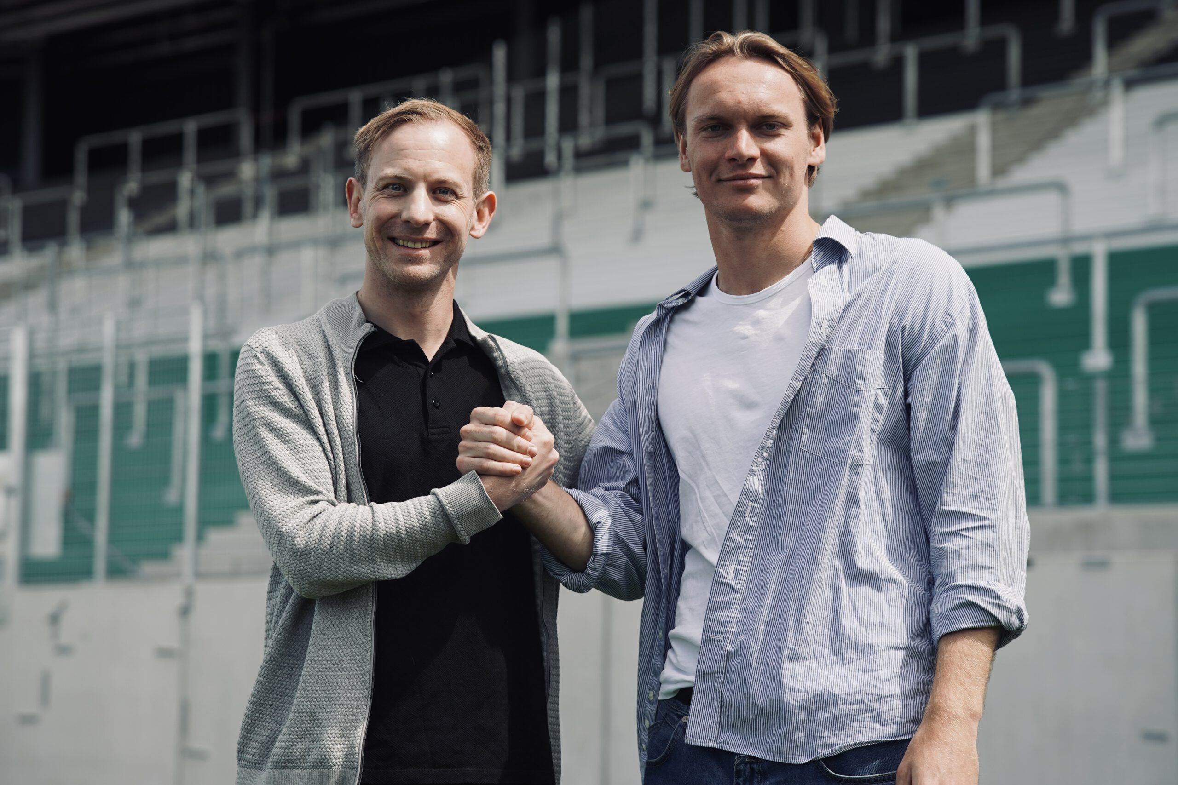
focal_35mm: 70
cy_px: 392
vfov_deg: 19.5
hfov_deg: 28.8
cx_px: 589
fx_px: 2291
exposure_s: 1/640
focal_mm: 70
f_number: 4.5
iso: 100
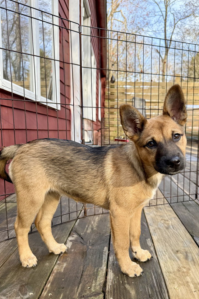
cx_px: 98
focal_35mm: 26
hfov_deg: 49.6
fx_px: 216
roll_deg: +3.0
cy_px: 149
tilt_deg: -8.2
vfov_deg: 69.4
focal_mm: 6.76
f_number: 1.78
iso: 100
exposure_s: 1/514
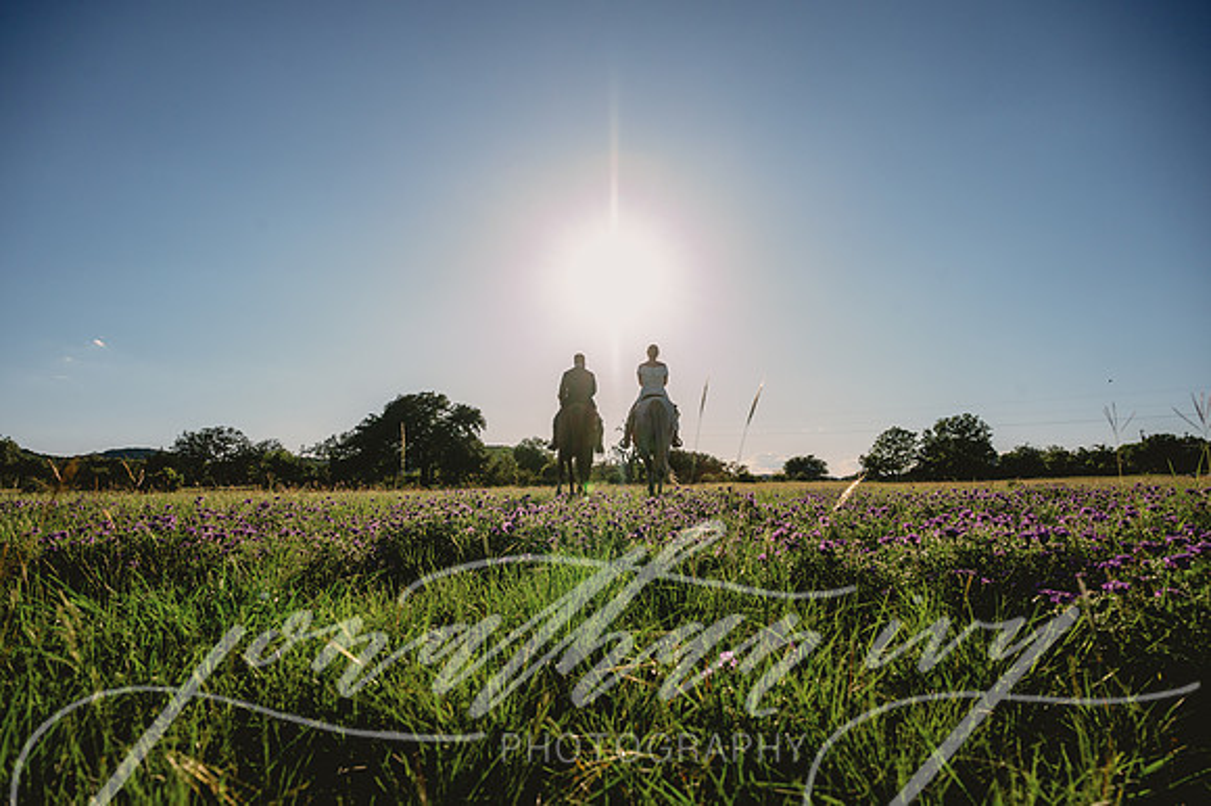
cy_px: 403
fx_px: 807
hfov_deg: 73.8
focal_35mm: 24
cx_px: 606
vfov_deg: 53.1
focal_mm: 24
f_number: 6.3
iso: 125
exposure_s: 1/4000
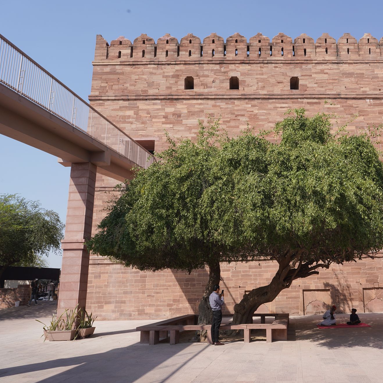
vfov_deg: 52.5
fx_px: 388
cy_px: 193
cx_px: 258
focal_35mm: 31
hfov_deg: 51.5
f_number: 14
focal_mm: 24
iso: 100
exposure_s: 1/100
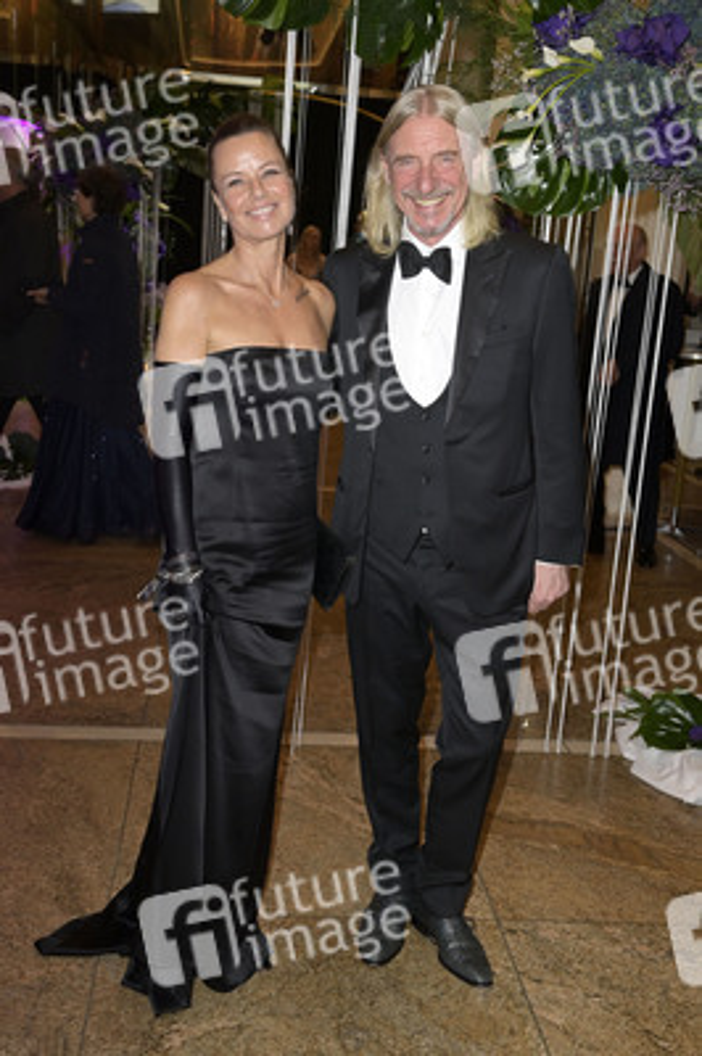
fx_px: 1231
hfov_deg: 31.8
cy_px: 528
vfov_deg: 46.4
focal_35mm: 42
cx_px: 351
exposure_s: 1/125
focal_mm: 42
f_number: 5.6
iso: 2500
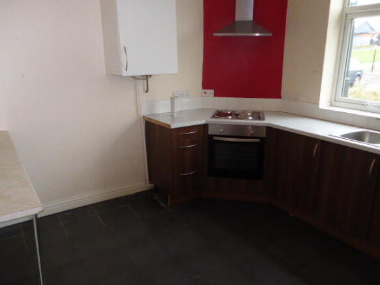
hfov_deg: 61.7
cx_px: 190
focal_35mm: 29
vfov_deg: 48.2
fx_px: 318
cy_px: 142
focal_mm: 5
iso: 1000
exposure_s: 1/125
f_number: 3.5
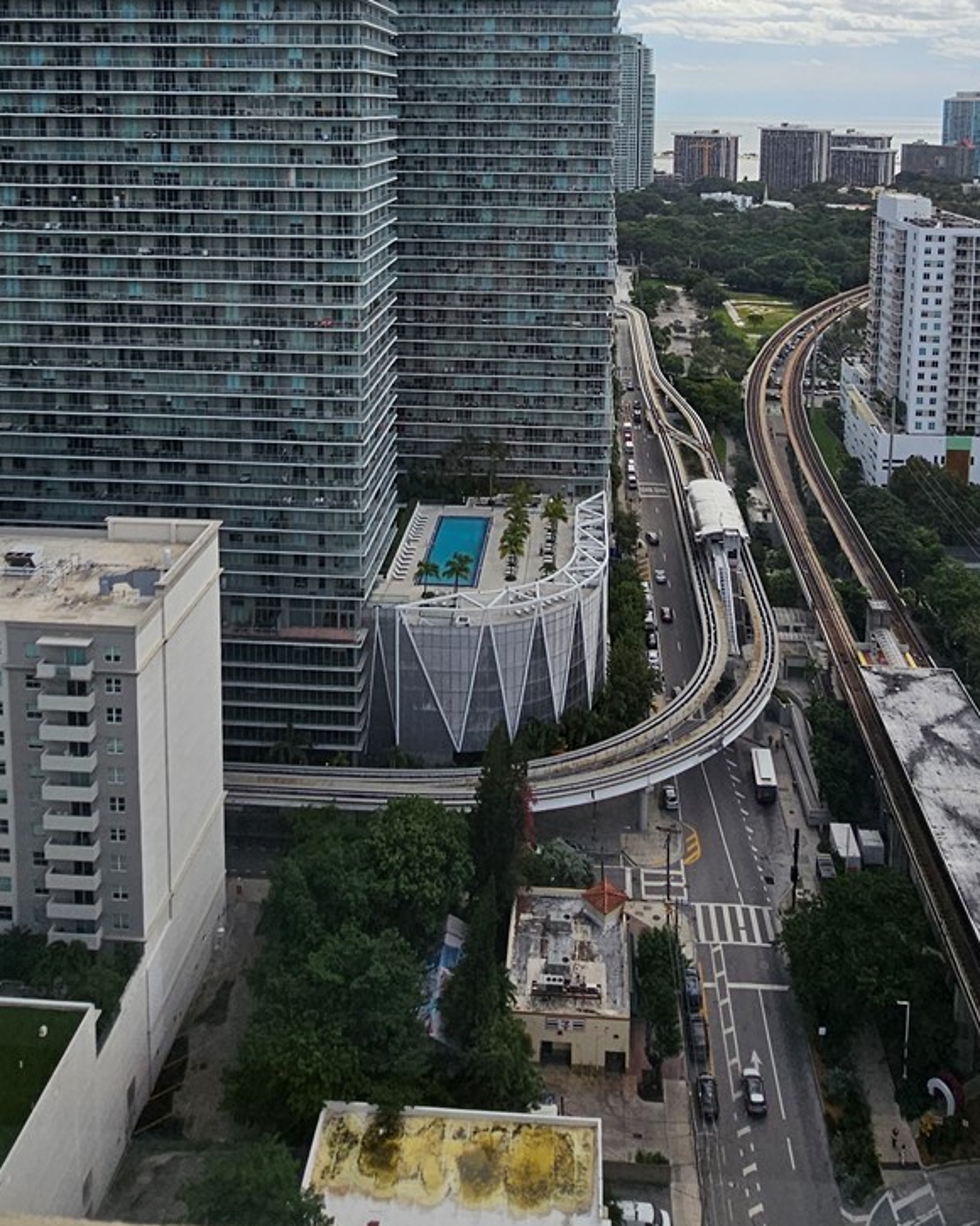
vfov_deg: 57.0
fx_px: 1015
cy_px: 223
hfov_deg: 51.5
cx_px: 509
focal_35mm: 28
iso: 50
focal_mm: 2.2
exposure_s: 1/1819
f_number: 2.2
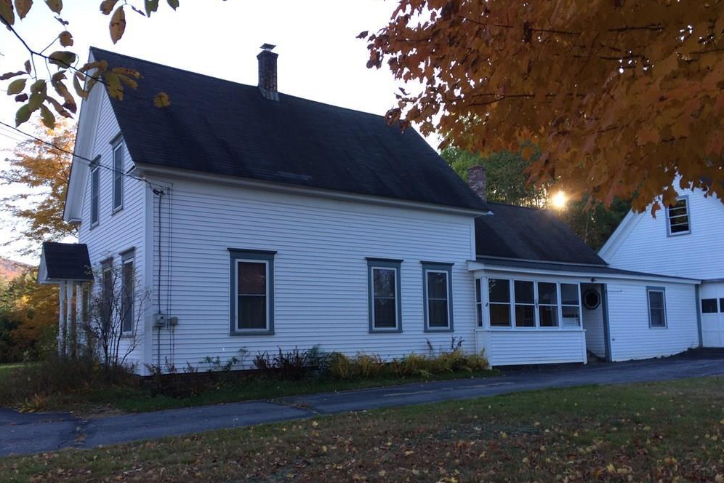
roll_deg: +2.5
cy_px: 275
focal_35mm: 31
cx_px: 366
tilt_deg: +5.2
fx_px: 623
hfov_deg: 60.3
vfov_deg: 42.2
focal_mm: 4.15
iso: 32
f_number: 2.2
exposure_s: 1/255
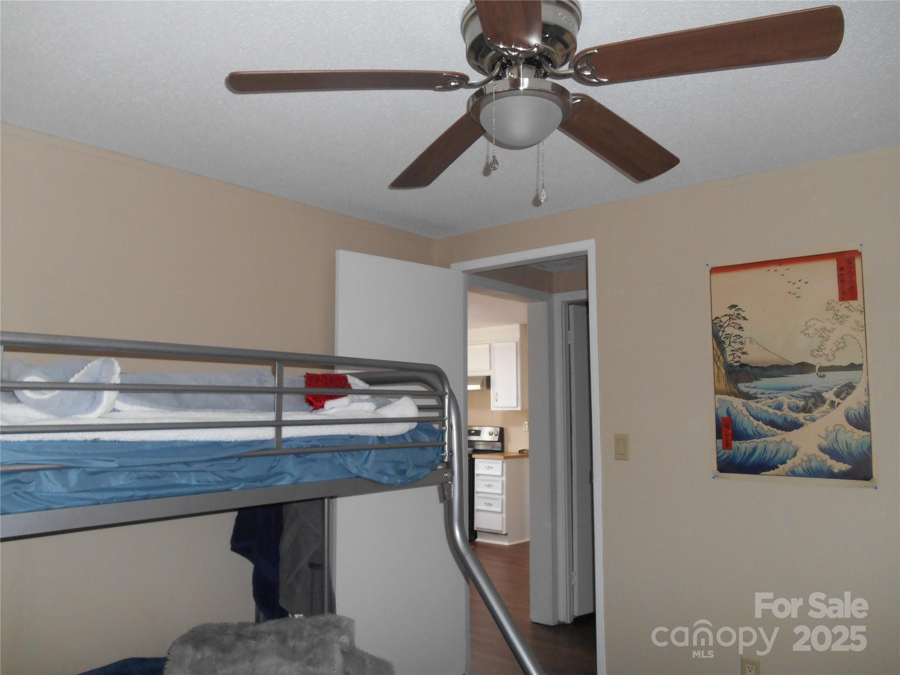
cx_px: 450
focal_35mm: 26
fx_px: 676
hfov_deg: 67.3
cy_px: 338
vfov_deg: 53.1
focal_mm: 4.7
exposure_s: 1/25
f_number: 3.4
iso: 220
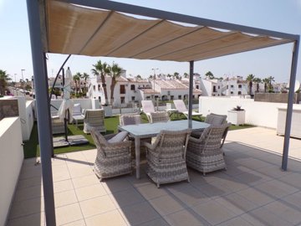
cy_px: 113
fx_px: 209
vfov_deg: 56.8
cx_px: 150
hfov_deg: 71.6
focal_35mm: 24
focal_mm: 4.3
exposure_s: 1/400
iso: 80
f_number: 5.8
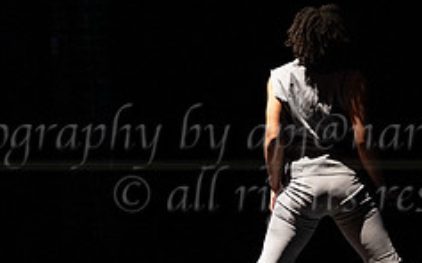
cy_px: 163
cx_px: 308
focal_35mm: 187
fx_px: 2150
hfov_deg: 11.2
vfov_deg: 7.0
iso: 6400
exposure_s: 1/400
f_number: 4
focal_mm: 75
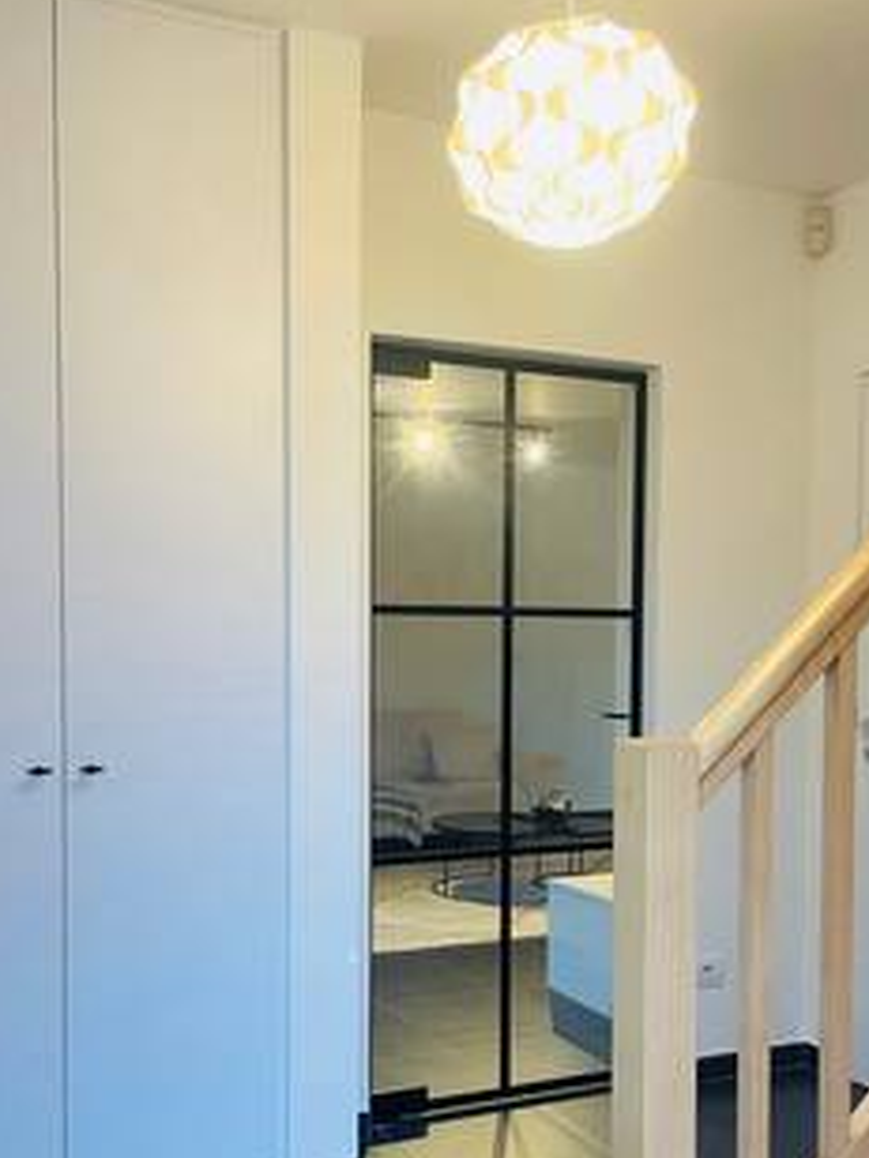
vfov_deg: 50.9
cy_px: 712
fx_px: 1205
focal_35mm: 36
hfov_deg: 39.6
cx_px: 403
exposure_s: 1/59
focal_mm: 4.2
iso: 125
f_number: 1.6
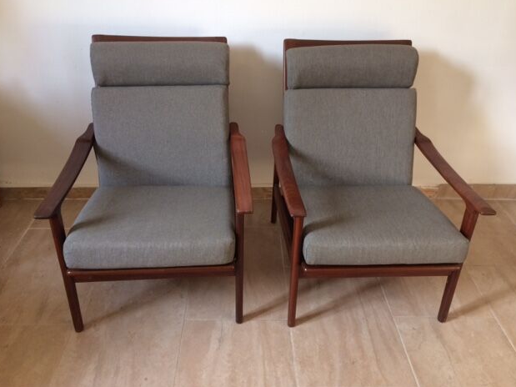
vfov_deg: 46.8
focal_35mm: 30
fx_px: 447
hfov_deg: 60.0
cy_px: 197
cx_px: 261
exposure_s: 1/33
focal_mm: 4.15
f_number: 2.2
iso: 100
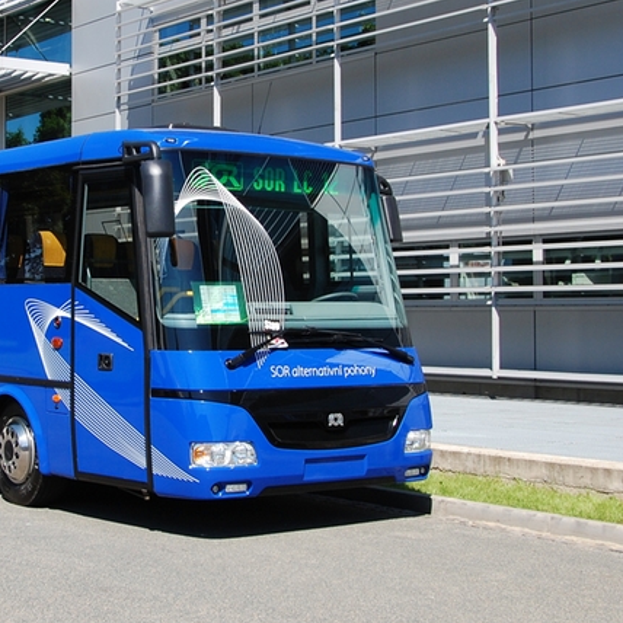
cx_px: 159
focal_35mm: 67
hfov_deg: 25.5
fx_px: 1362
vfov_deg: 25.7
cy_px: 227
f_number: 10
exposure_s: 1/250
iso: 250
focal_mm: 25
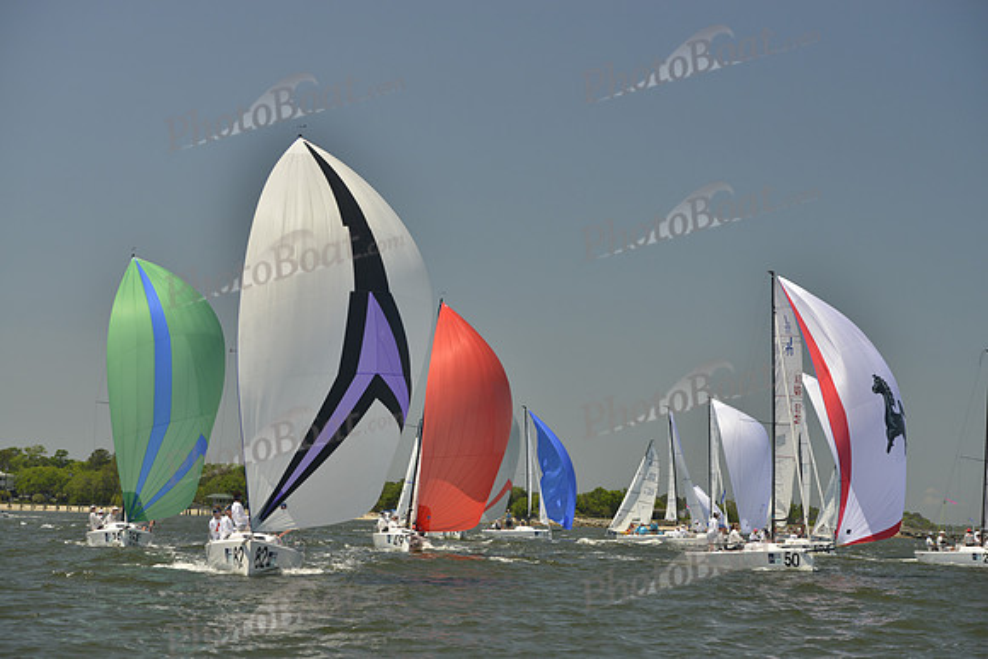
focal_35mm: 98
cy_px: 330
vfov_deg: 14.0
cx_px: 494
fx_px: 2690
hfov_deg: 20.8
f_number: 6.3
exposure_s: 1/1000
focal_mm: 98
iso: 280
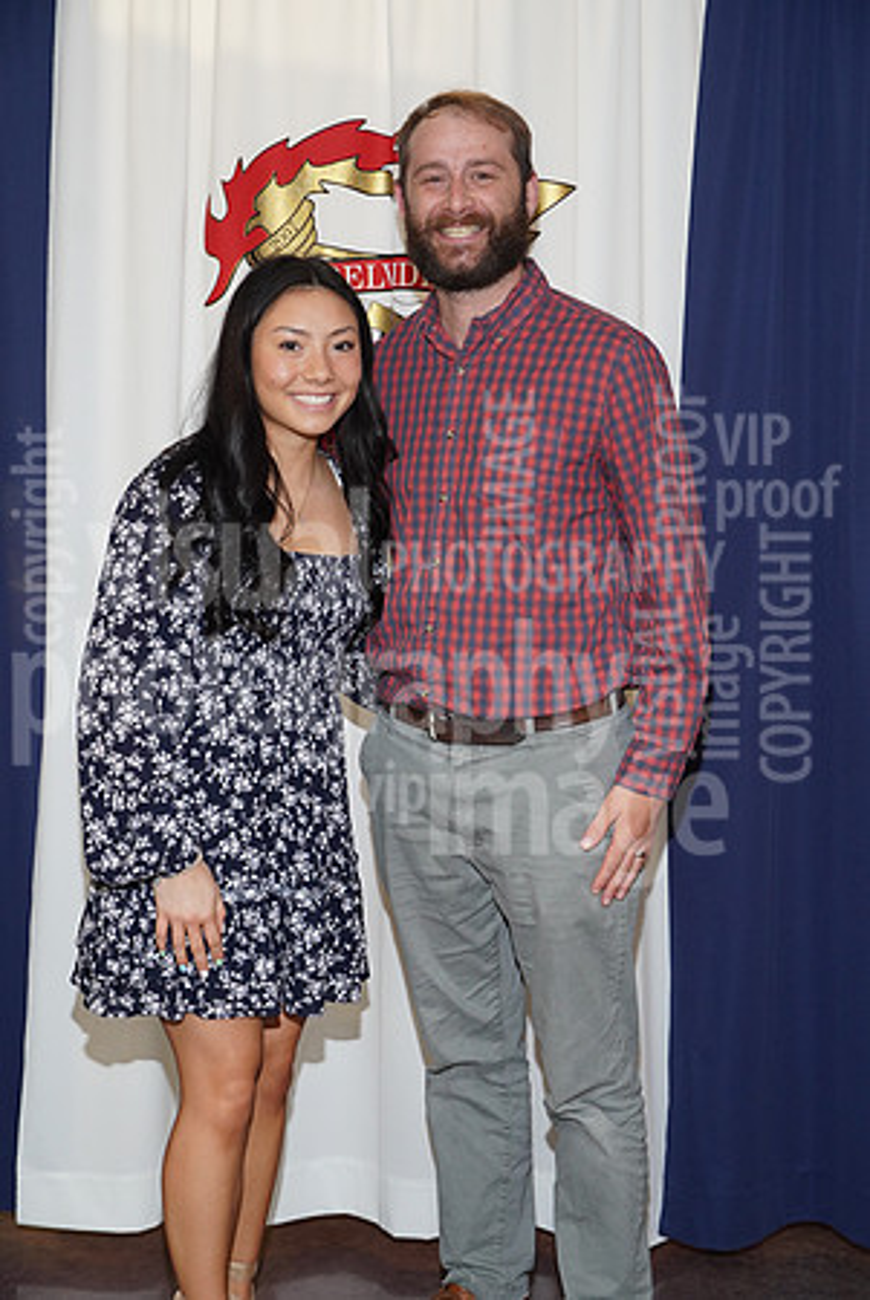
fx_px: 2224
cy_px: 650
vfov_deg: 32.6
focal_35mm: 62
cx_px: 435
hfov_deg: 22.1
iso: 800
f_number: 5.6
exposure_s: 1/125
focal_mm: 41
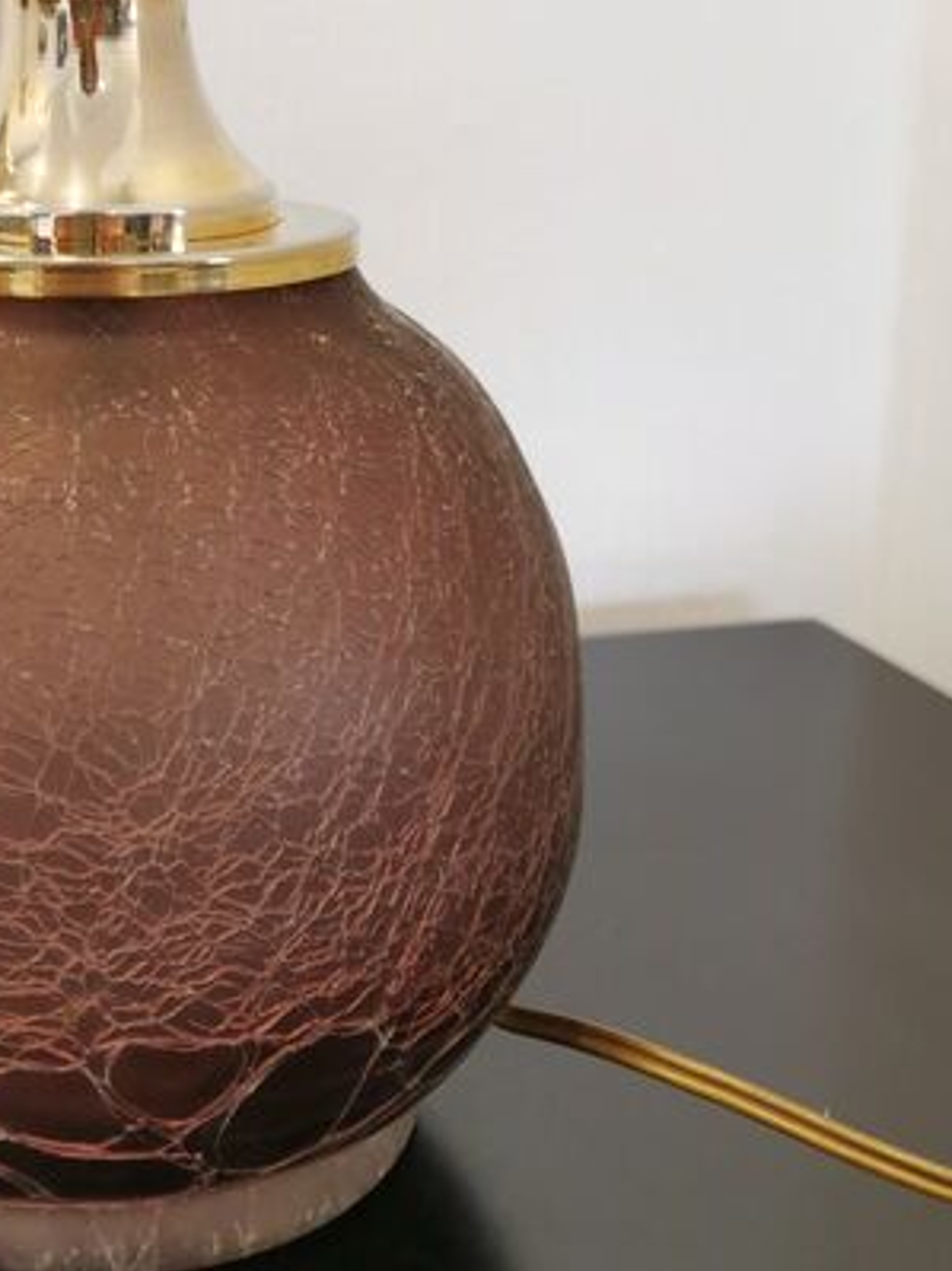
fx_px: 1908
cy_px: 506
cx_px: 162
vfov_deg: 36.7
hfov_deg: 27.3
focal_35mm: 52
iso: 125
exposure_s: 1/50
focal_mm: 5.58
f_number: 1.8
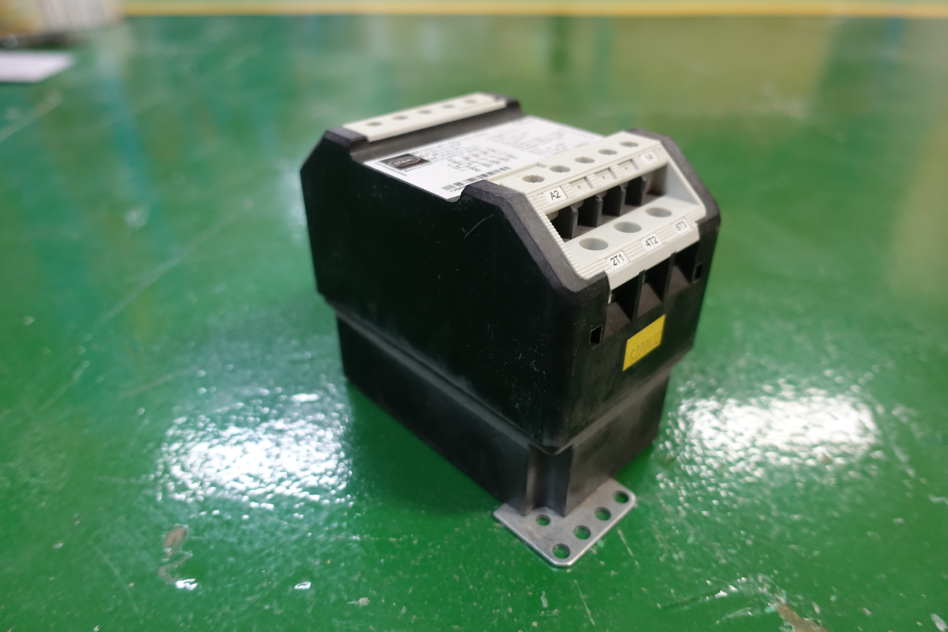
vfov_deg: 53.1
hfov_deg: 73.7
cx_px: 474
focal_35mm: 24
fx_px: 632
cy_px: 316
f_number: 1.8
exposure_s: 1/30
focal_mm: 8.8
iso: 640
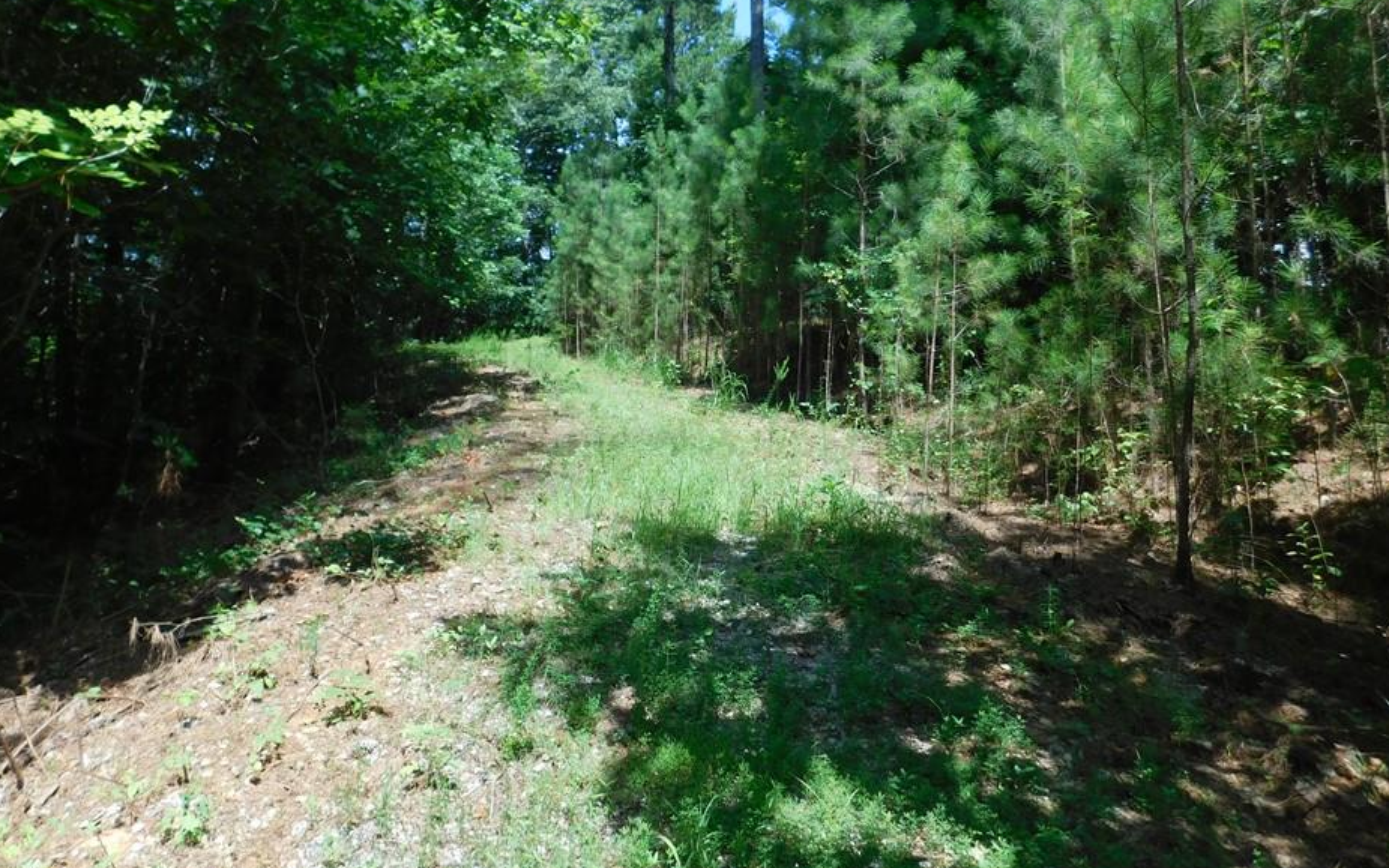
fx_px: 1022
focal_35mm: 27
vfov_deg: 45.5
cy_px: 314
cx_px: 641
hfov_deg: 68.3
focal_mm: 4
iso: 125
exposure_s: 1/640
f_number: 3
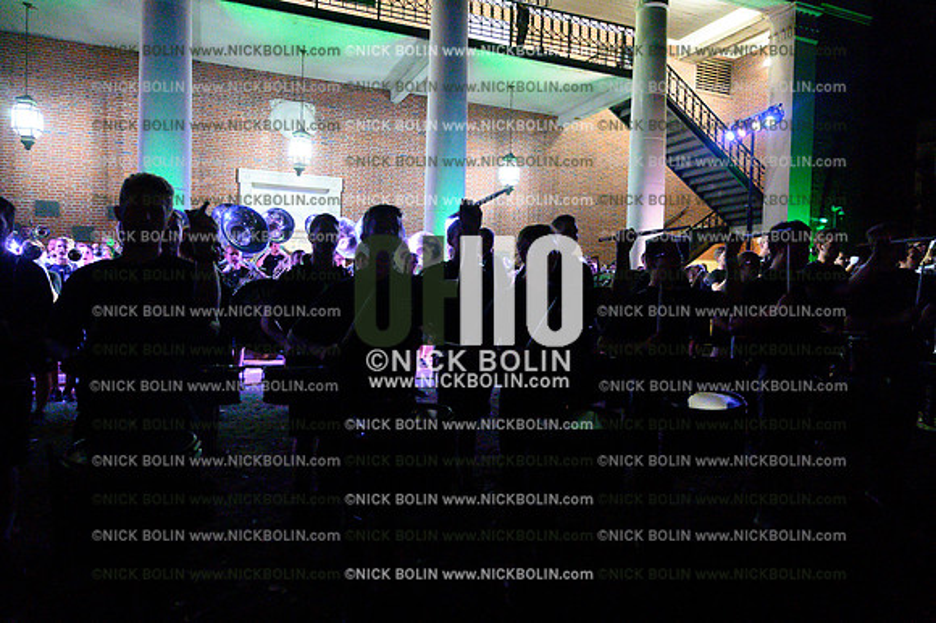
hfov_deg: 73.8
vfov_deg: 53.1
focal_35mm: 24
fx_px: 624
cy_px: 312
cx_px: 468
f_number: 4
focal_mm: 24
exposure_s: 1/500
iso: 51200
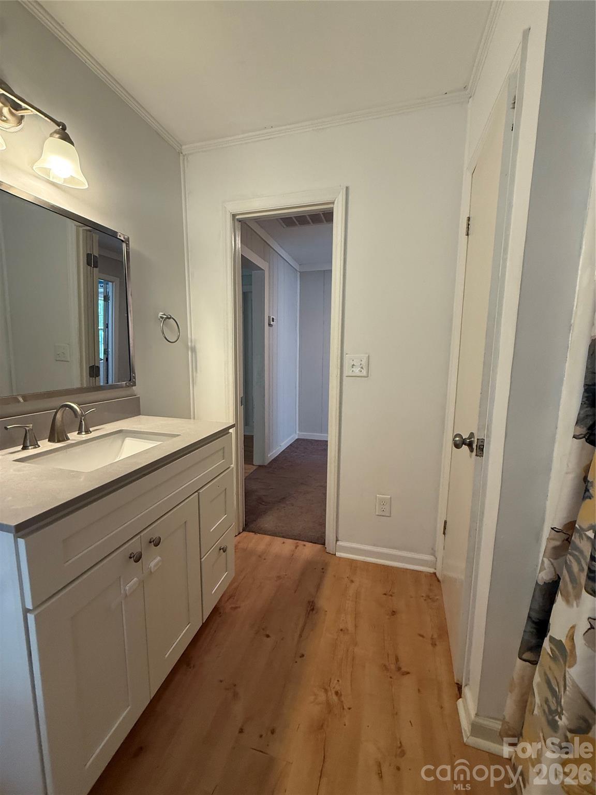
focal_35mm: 14
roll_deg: -0.2
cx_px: 298
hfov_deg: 85.7
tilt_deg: -7.1
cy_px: 398
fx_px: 321
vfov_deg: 102.1
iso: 320
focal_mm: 2.22
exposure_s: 1/120
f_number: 2.2
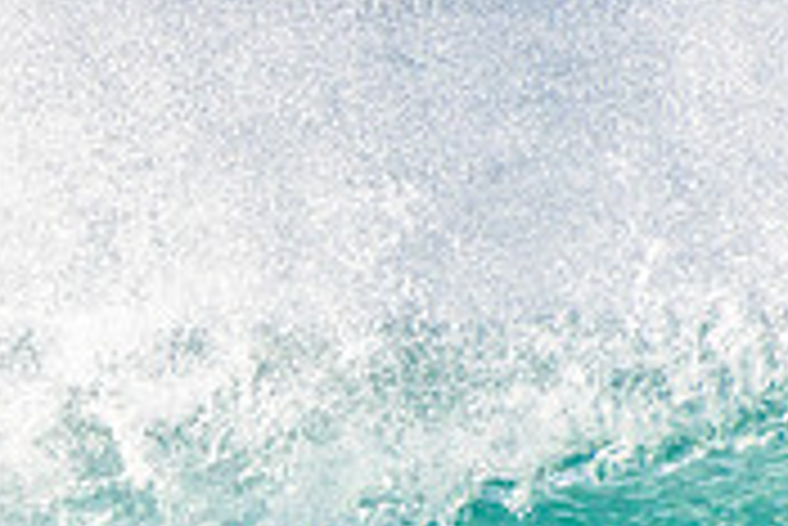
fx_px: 72642
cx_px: -162
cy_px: 744
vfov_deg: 0.4
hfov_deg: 0.6
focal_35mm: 3316
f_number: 11
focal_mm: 1000
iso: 1250
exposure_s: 1/2000
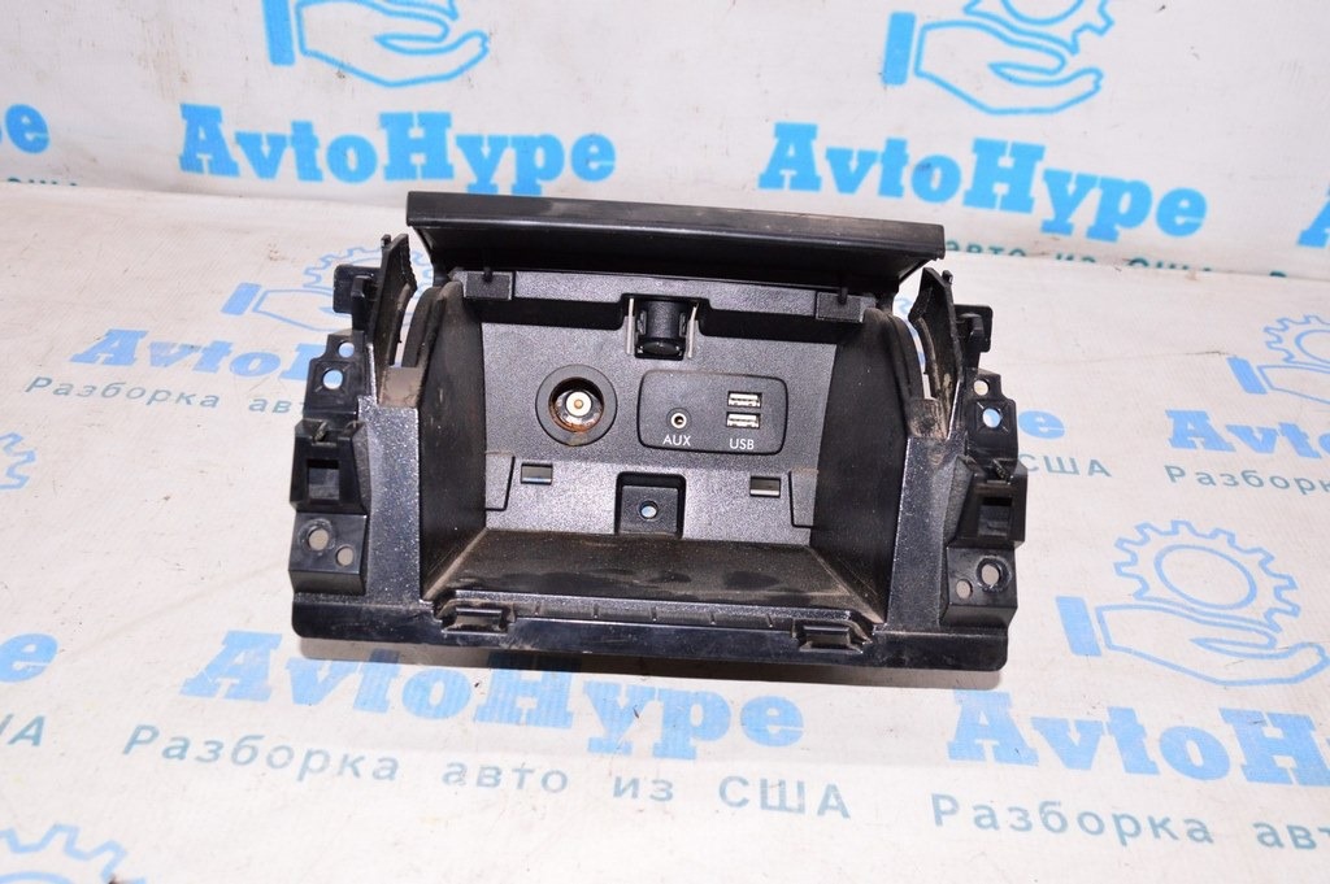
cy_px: 442
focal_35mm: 34
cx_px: 665
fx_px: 1274
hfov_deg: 55.1
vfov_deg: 38.3
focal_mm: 23
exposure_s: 1/125
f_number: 8
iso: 1600
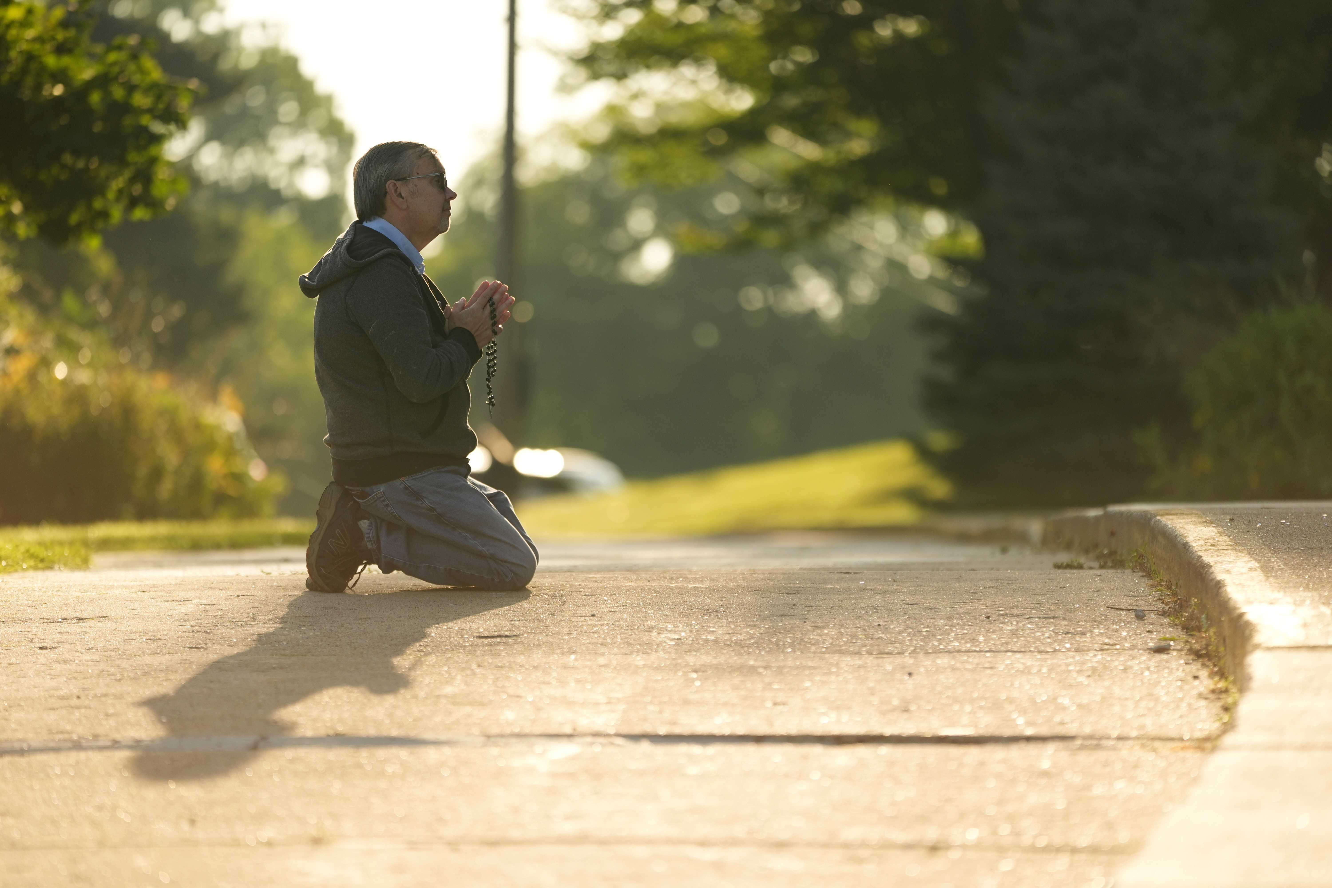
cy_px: 444
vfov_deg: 6.9
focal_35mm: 200
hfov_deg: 10.3
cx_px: 666
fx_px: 7399
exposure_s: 1/3200
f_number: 2.8
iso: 400
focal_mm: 200
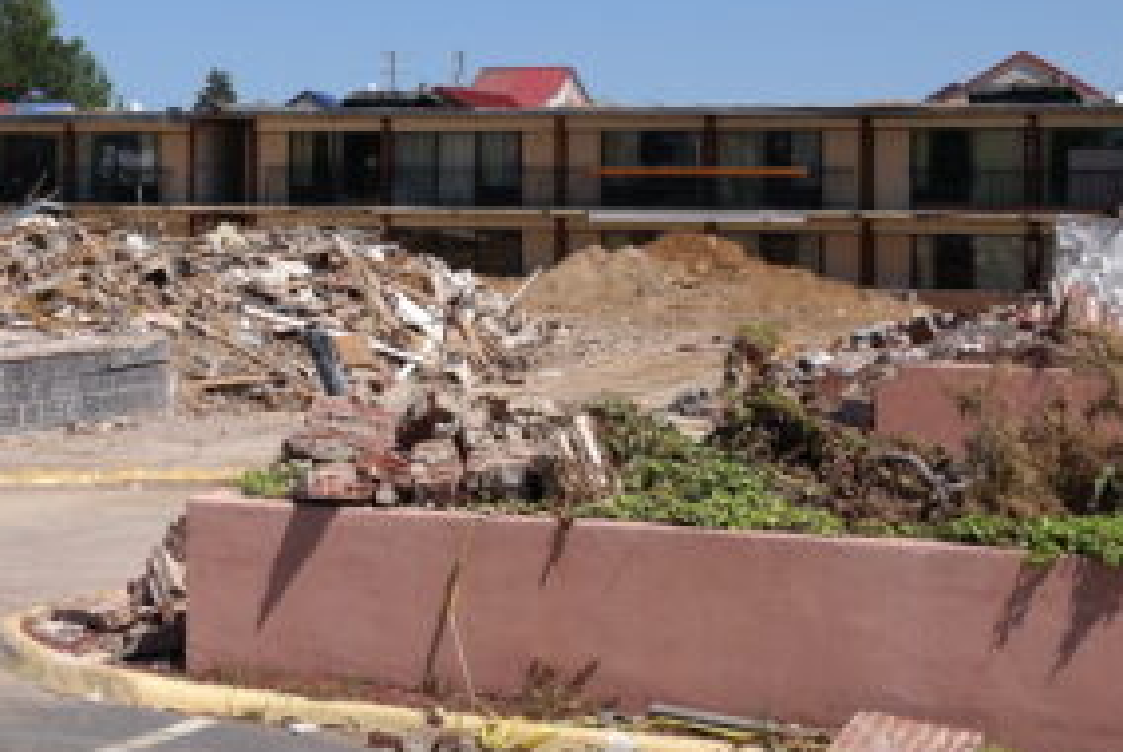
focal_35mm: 81
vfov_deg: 16.7
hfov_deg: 24.1
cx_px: 32
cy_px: 115
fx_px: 2529
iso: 100
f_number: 7.1
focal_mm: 20
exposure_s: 1/400
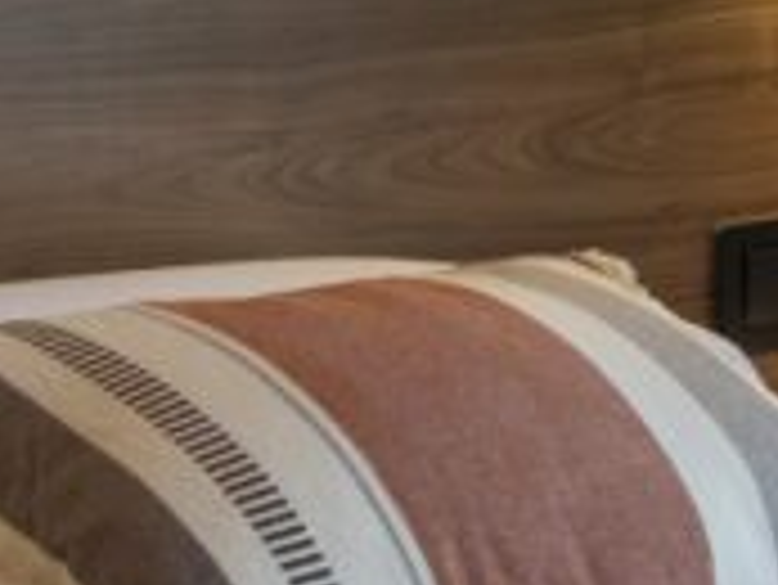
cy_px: 171
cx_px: 409
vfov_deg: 6.7
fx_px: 5015
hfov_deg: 8.9
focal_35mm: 223
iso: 320
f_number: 16
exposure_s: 1/6
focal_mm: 45
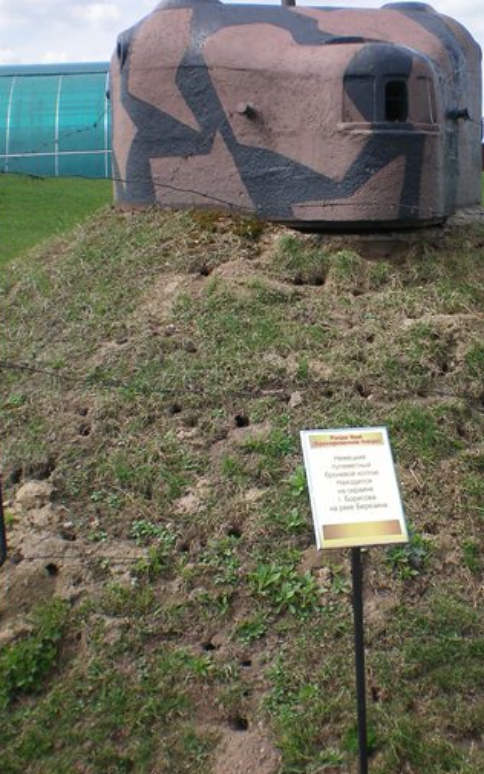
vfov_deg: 39.5
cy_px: 417
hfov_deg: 25.3
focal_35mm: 51
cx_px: 306
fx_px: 1075
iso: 64
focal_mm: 6.3
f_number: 4.6
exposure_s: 1/320
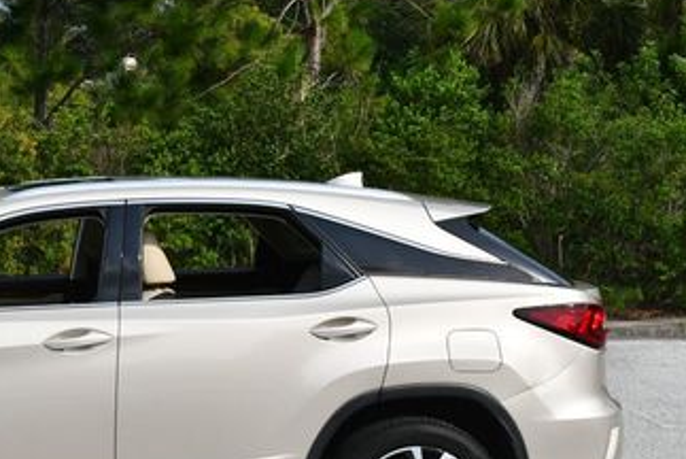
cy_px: 253
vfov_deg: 14.4
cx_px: 47
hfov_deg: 20.9
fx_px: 1812
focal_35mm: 95
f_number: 8
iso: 100
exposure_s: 1/320
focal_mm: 24
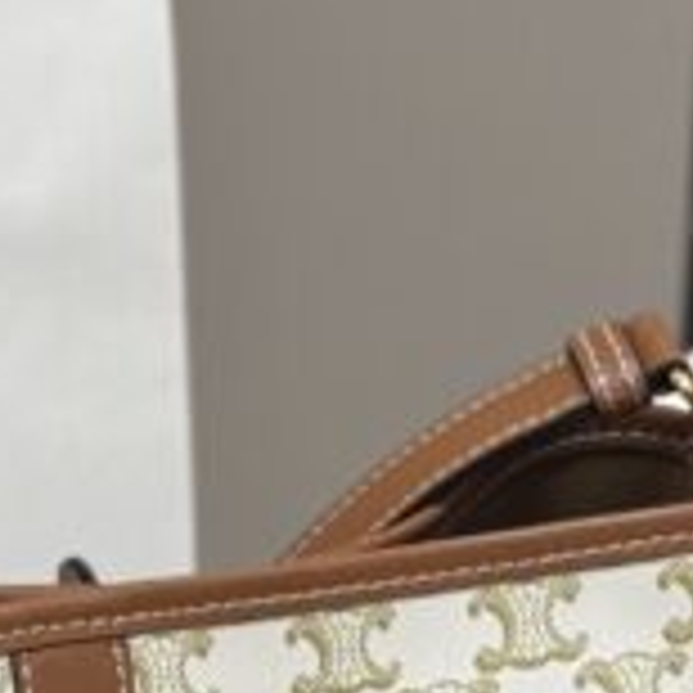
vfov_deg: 6.1
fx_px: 6387
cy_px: 1062
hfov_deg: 6.2
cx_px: 549
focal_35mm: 282
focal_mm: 6.76
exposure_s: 1/112
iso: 100
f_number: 1.78
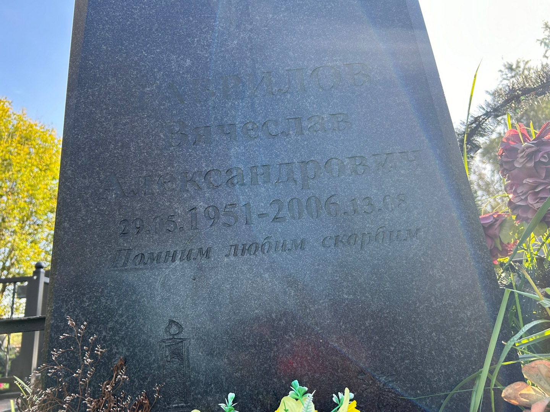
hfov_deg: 67.3
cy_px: 206
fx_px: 413
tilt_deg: +18.0
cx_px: 275
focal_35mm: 26
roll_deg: +5.0
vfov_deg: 53.1
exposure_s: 1/342
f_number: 1.5
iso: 50
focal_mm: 5.7
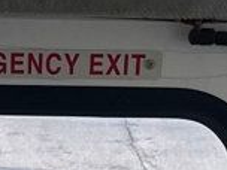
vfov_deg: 7.7
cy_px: 543
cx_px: -13
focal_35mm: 162
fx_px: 1062
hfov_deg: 12.0
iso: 80
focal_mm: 6.76
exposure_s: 1/121
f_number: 1.78
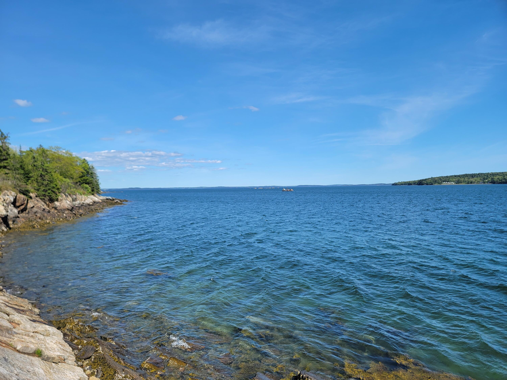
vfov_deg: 56.8
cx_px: 254
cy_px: 190
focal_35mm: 24
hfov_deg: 71.6
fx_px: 352
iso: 16
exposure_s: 1/1064
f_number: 1.8
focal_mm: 6.7
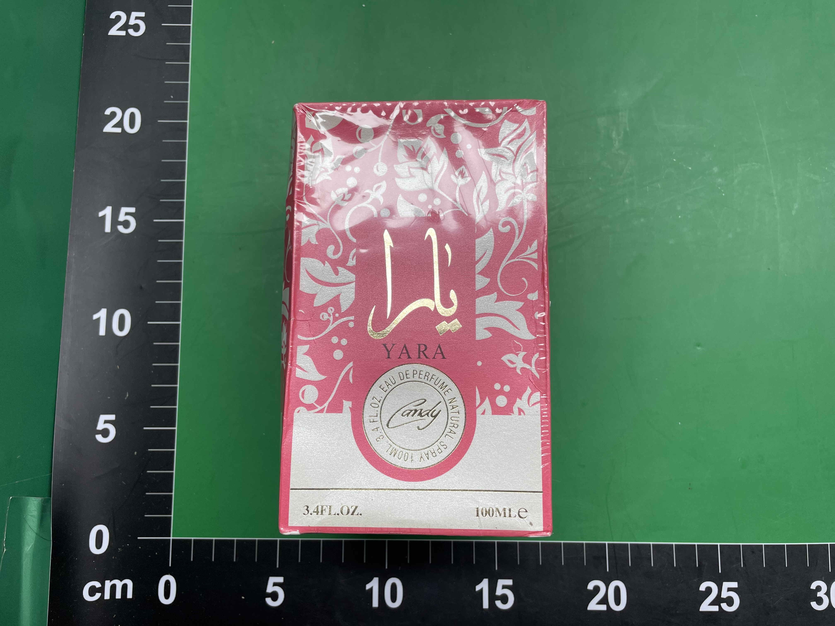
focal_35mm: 26
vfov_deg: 53.1
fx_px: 627
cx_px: 418
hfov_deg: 67.3
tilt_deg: -82.7
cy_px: 313
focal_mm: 4.2
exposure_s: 1/100
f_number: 1.6
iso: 32
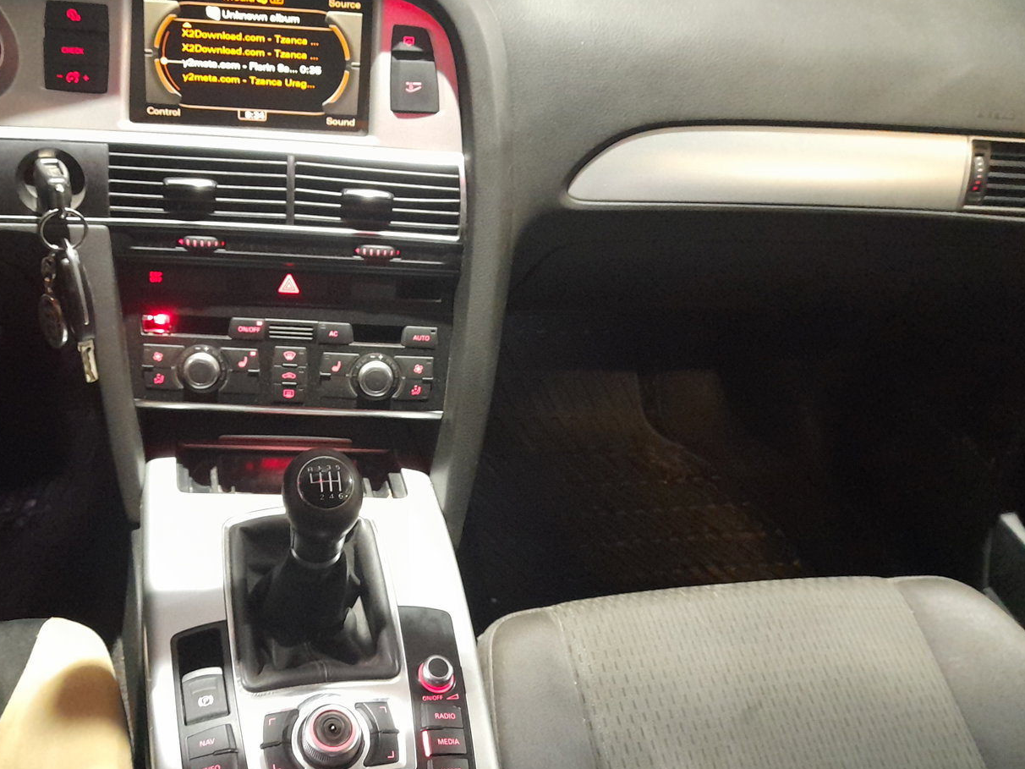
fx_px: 977
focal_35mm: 33
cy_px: 387
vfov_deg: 42.9
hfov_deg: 54.8
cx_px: 393
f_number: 2
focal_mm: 4.6
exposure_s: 1/20
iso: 906
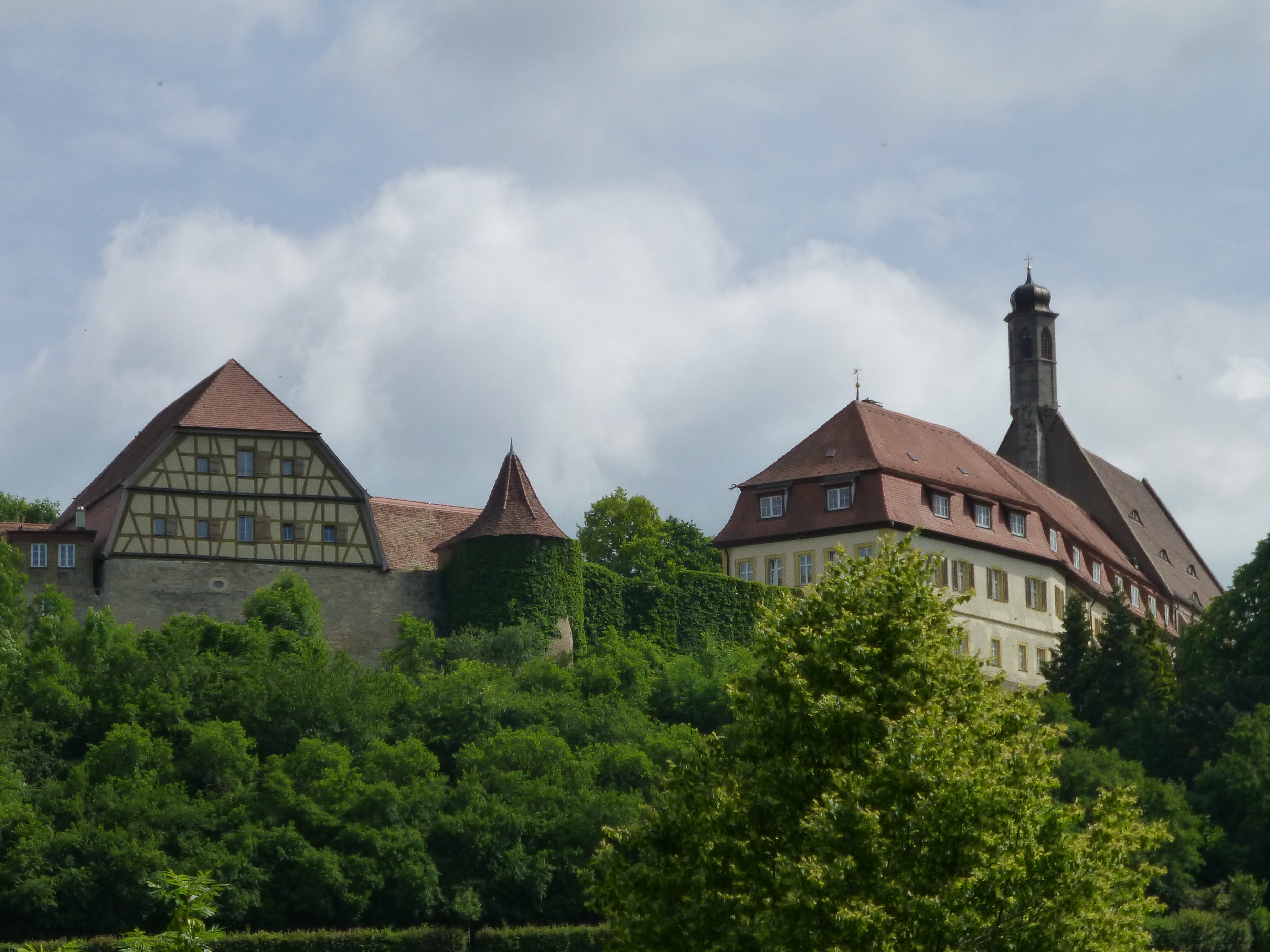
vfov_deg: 9.8
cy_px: 492
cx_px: 563
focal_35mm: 151
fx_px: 5540
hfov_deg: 13.1
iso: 160
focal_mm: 23.1
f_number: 5.4
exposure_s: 1/1300
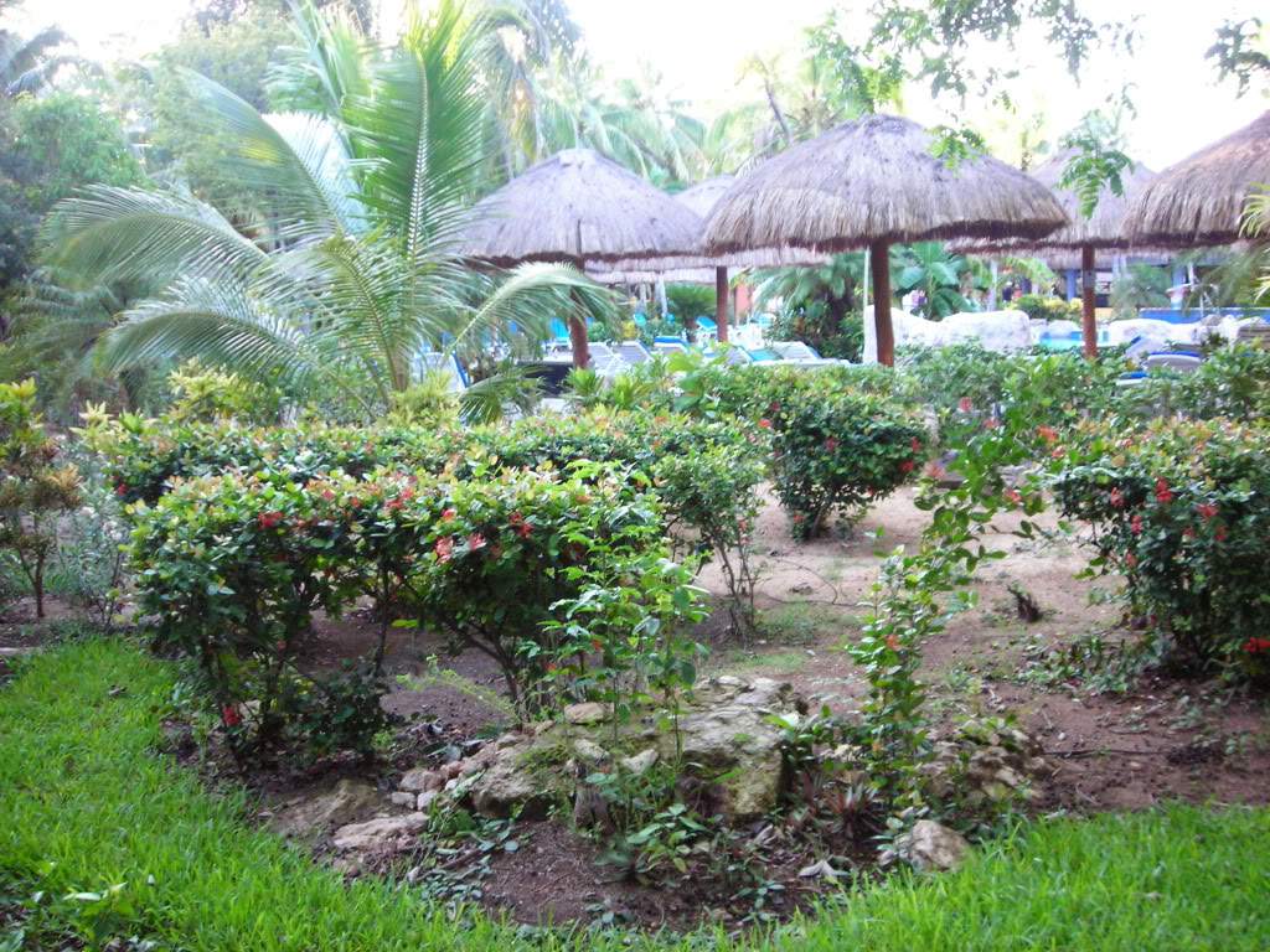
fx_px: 1394
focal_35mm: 38
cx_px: 635
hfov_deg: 49.0
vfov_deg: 37.7
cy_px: 476
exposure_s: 1/42.2
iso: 200
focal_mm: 6.3
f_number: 3.2
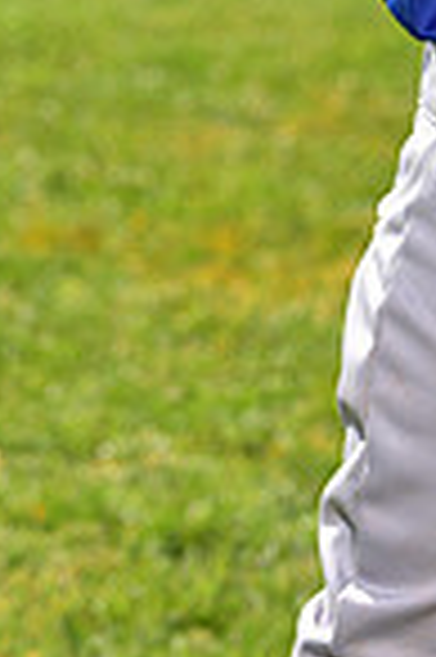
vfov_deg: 5.6
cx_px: 483
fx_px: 6664
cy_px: -360
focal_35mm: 366
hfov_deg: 3.7
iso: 80
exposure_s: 1/250
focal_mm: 92
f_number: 5.6
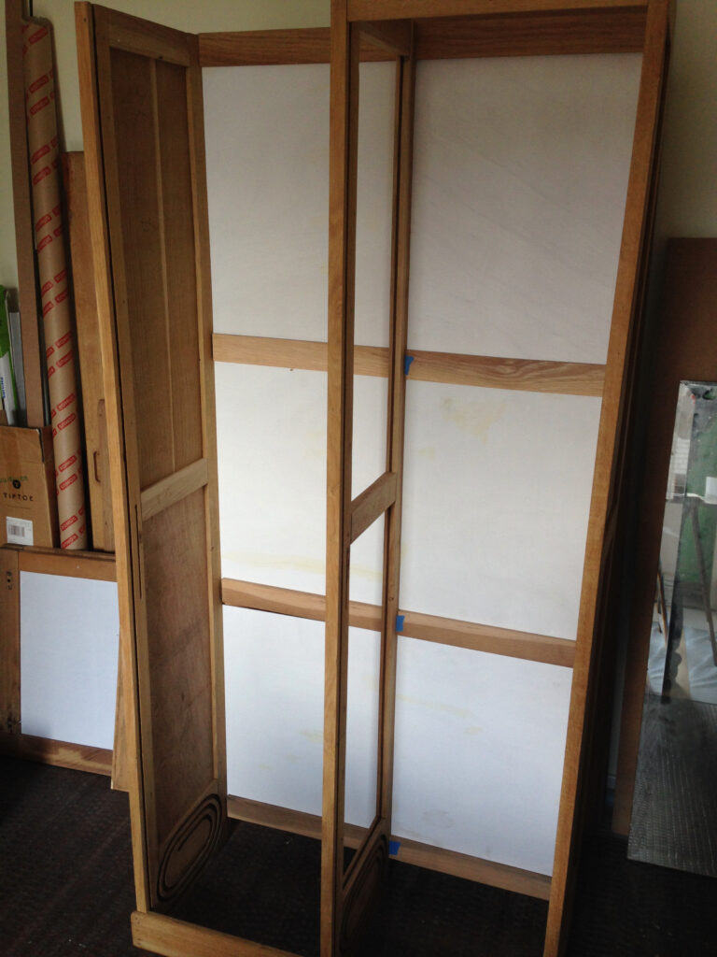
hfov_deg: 42.9
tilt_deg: -16.9
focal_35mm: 33
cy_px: 478
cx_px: 358
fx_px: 911
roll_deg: +0.0
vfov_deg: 55.4
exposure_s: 1/20
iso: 64
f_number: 2.4
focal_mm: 4.12
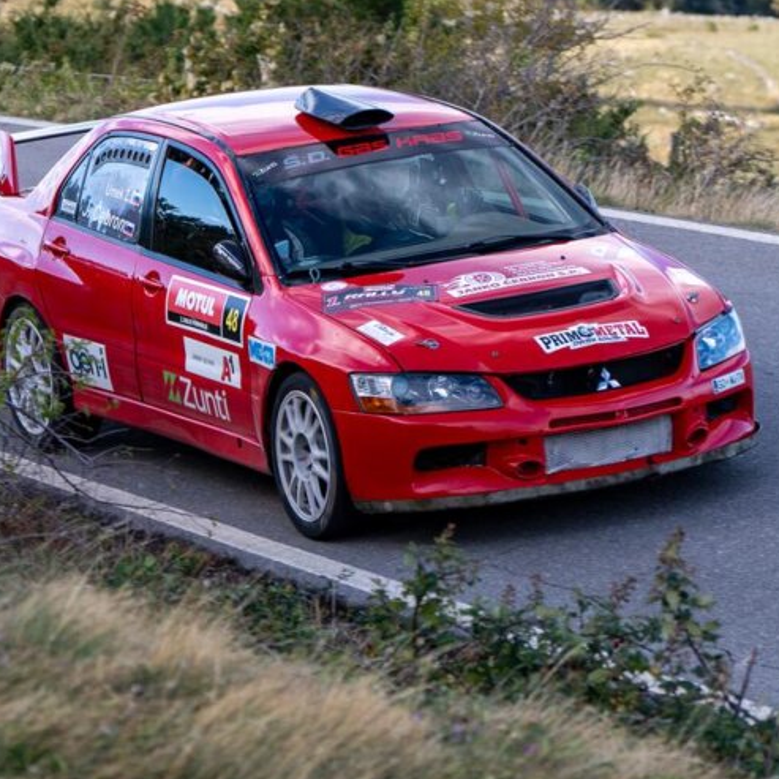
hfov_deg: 9.8
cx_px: 658
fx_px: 4532
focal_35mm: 178
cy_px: 331
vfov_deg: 9.8
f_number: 2.8
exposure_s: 1/640
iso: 125
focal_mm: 70
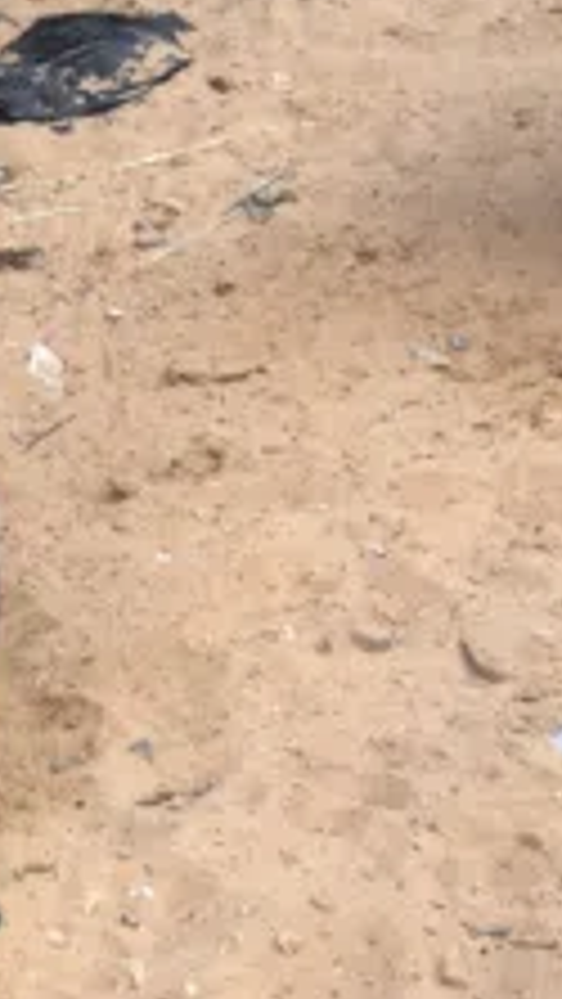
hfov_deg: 10.7
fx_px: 2965
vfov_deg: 18.9
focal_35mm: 112
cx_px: 0
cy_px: 216
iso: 20
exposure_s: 1/30
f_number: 2.8
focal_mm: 6.6
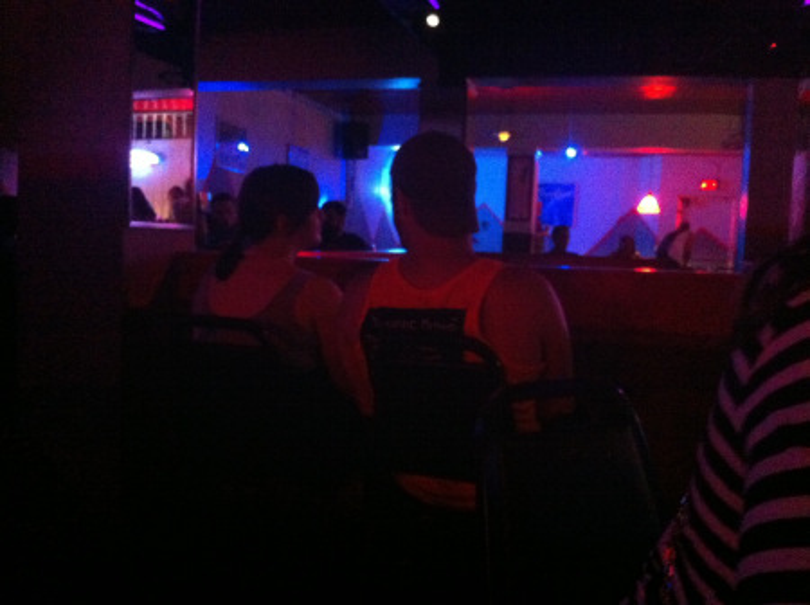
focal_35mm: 35
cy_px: 302
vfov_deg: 40.6
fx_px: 818
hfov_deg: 52.7
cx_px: 405
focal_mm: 3.85
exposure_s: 1/15
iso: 1000
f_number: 2.8
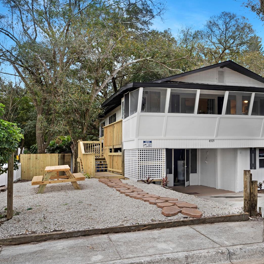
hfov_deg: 42.1
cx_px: 182
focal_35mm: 39
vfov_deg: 42.8
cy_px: 130
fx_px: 337
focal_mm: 30
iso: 200
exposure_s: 1/5
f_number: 8
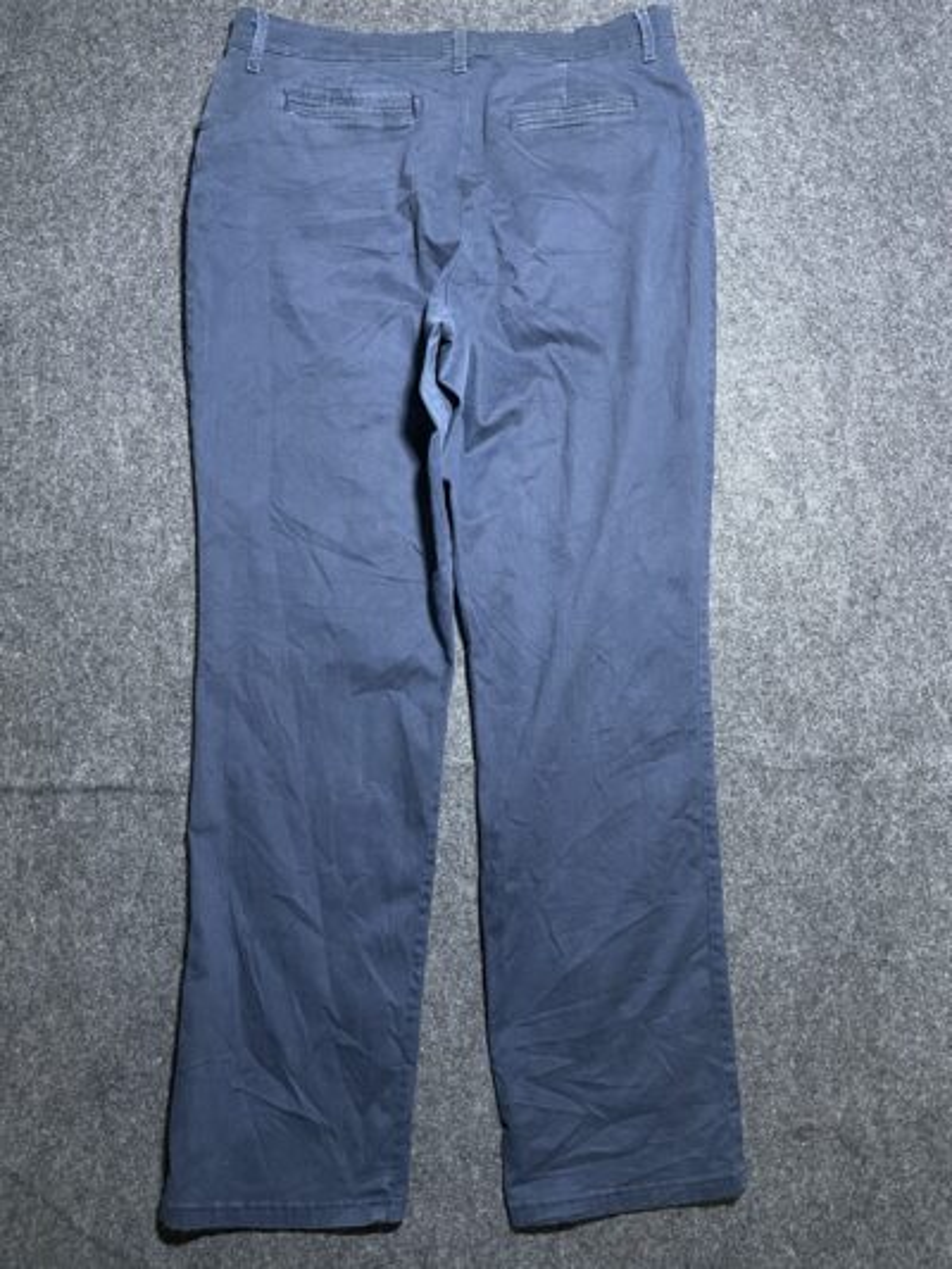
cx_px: 476
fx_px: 953
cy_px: 634
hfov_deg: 53.1
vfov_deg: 67.3
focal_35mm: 26
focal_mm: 4.2
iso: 200
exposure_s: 1/50
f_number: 1.6
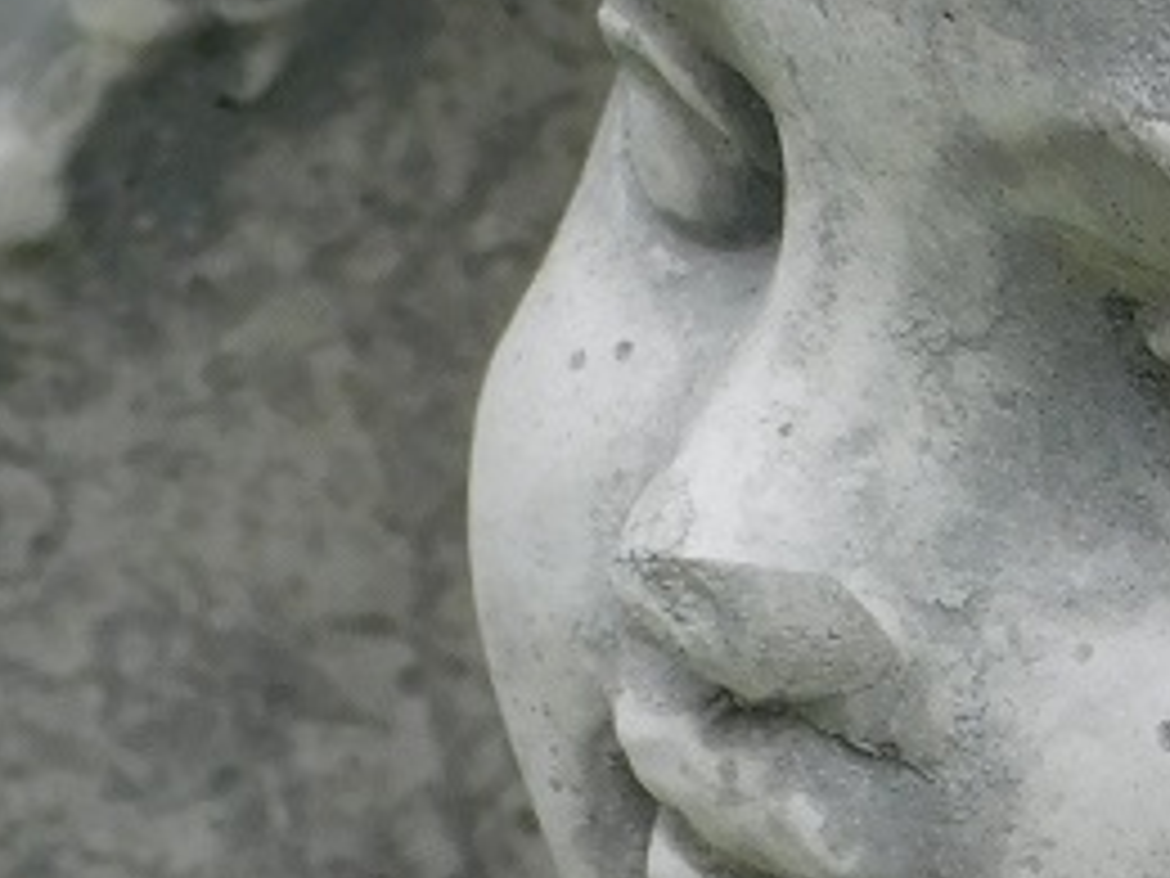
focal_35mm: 1634
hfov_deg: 1.2
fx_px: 55228
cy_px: 540
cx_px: 765
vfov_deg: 0.9
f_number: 5.8
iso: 125
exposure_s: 1/160
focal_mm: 65.4
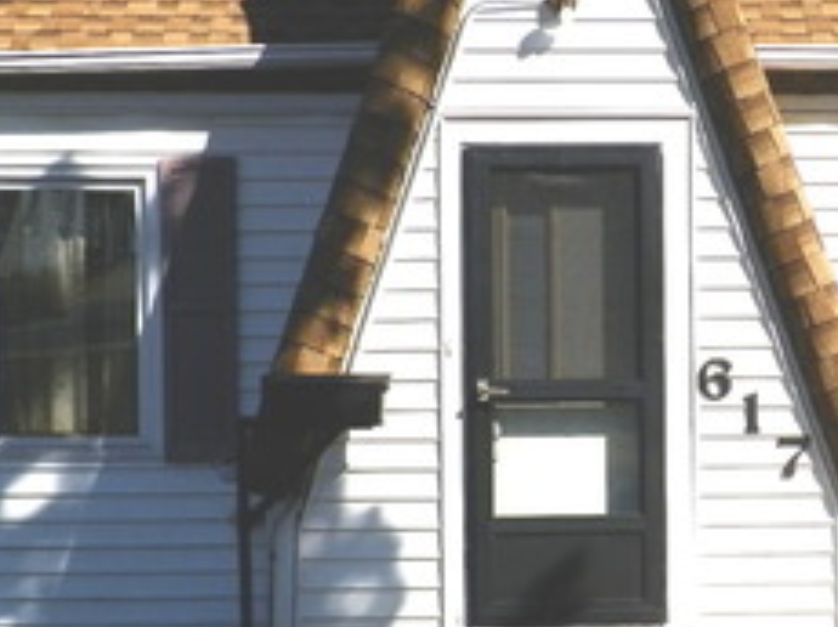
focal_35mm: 78
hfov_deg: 24.7
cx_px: 652
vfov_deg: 18.8
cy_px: 365
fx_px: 1886
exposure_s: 1/320
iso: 80
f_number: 7.3
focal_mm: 5
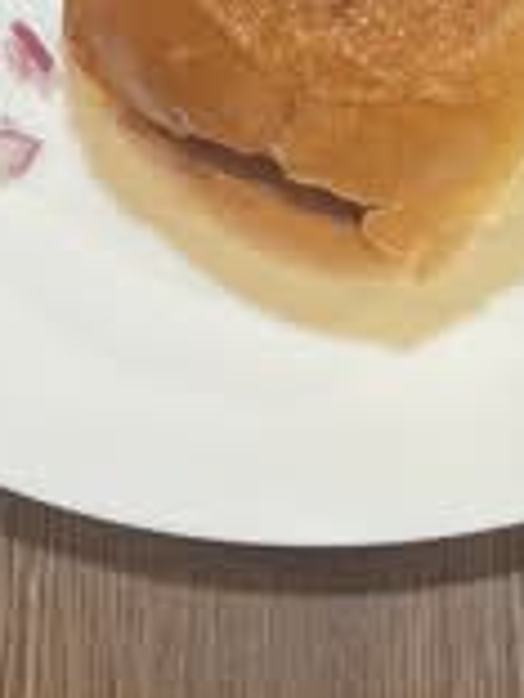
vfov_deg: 15.3
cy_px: -257
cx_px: 345
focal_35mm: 122
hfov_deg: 12.1
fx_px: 2462
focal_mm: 5.7
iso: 64
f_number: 1.5
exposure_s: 1/60
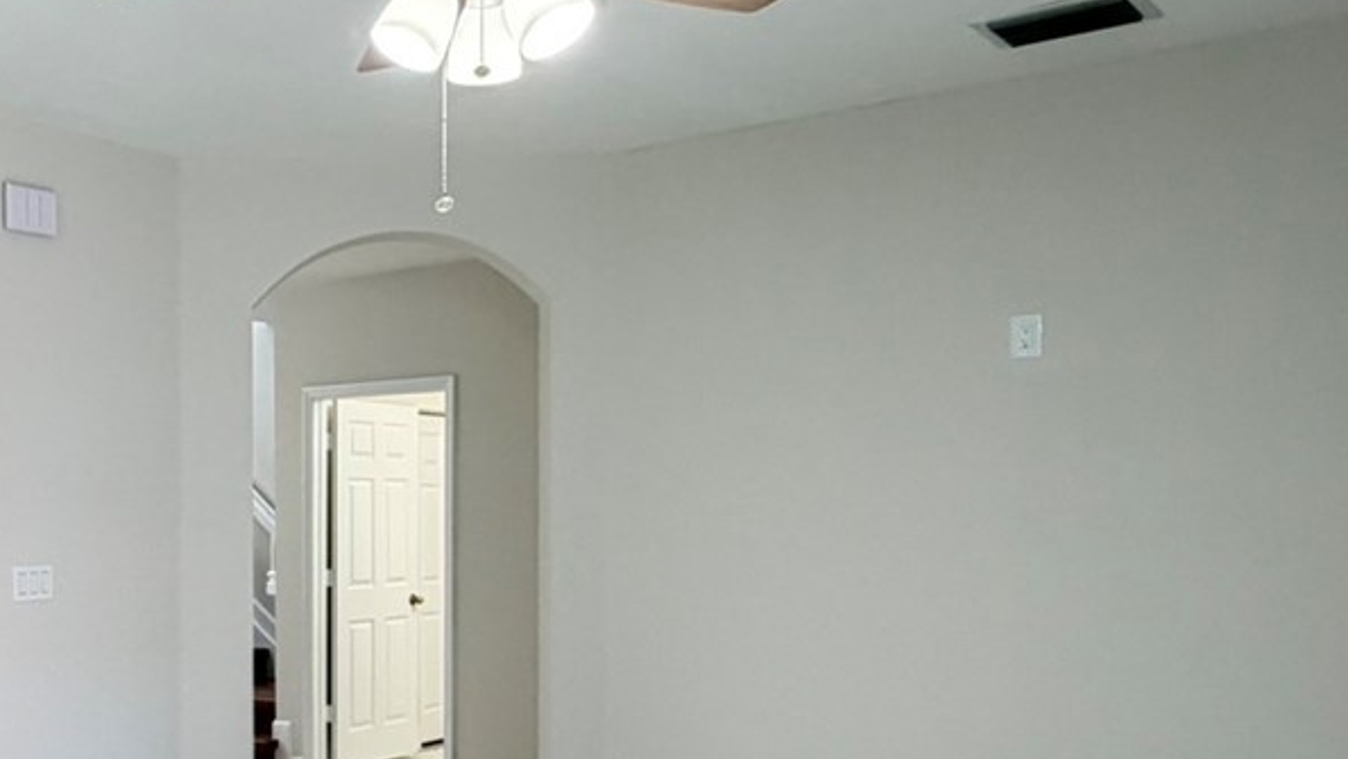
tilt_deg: -1.3
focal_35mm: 41
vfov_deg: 28.7
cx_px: 120
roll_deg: +0.5
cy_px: 535
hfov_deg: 44.6
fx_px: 1466
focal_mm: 2.22
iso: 200
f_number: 2.2
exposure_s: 1/60
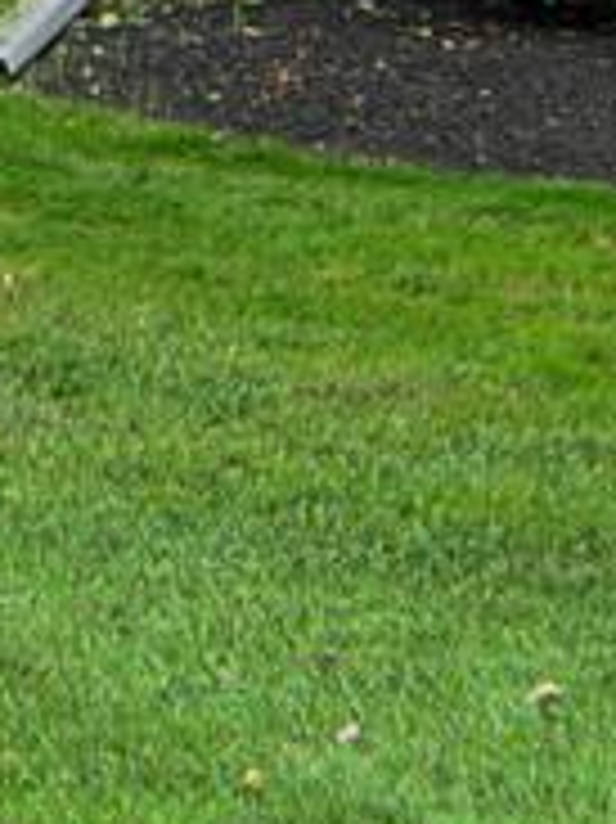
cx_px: -1583
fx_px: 6129
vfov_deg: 7.4
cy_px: -790
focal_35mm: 258
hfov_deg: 5.3
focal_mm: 24
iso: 100
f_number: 8
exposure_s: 1/50
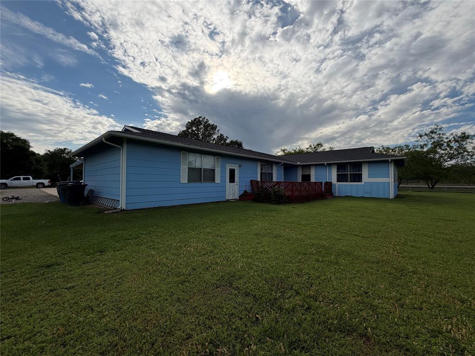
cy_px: 178
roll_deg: +0.1
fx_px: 192
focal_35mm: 14
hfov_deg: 102.1
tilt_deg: +0.8
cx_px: 238
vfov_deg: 85.7
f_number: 2.2
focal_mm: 2.22
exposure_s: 1/1339
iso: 25
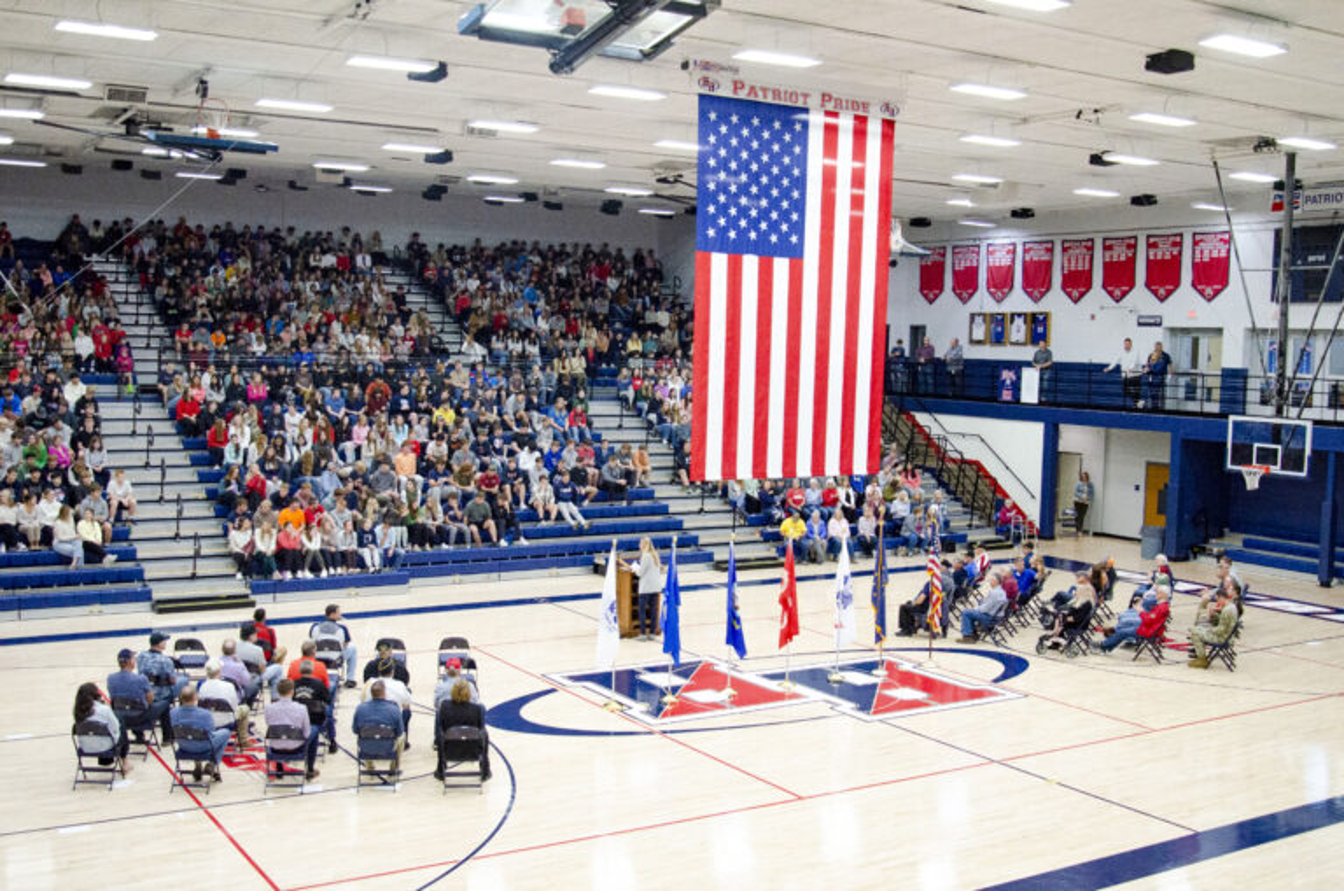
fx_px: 1341
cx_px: 672
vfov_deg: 36.7
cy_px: 446
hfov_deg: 53.2
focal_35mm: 36
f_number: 3.5
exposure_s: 1/500
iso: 1250
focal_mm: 24
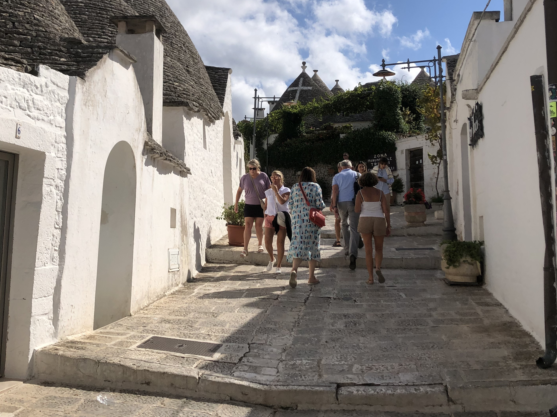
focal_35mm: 40
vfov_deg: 35.7
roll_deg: -0.3
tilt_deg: +7.9
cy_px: 147
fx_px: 644
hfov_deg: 46.6
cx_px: 229
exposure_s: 1/5348
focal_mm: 4
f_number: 1.8
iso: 20
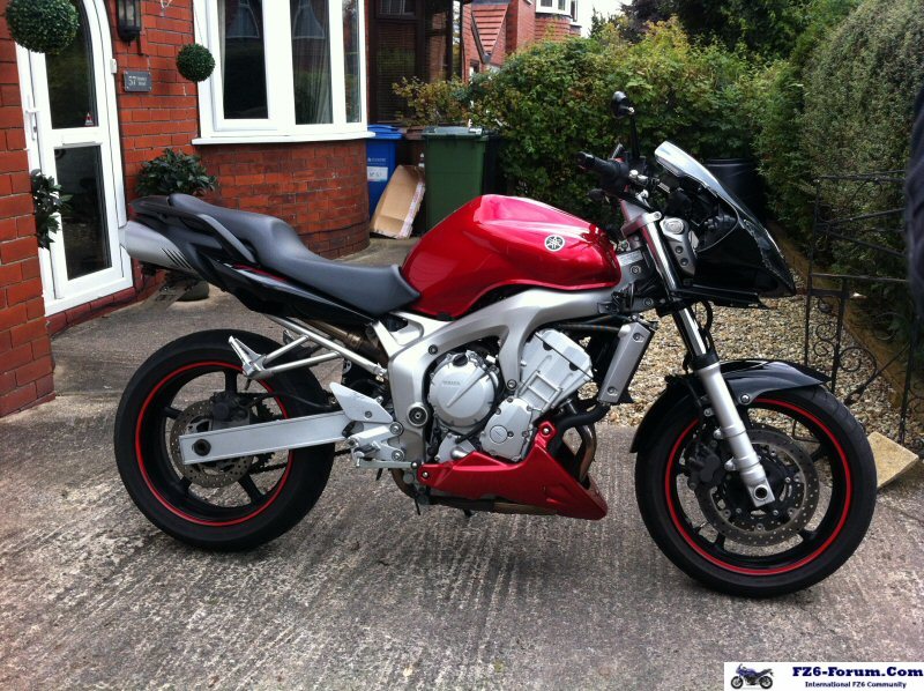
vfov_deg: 40.6
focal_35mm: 35
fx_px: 933
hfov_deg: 52.7
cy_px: 346
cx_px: 462
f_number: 2.8
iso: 80
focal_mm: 3.85
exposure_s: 1/120
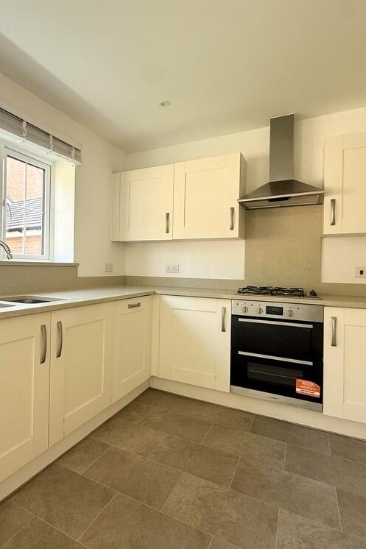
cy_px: 268
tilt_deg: -0.6
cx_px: 130
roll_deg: -0.1
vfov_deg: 84.0
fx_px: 305
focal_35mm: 20
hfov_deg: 60.8
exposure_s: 1/99
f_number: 2.2
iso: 80
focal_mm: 2.22
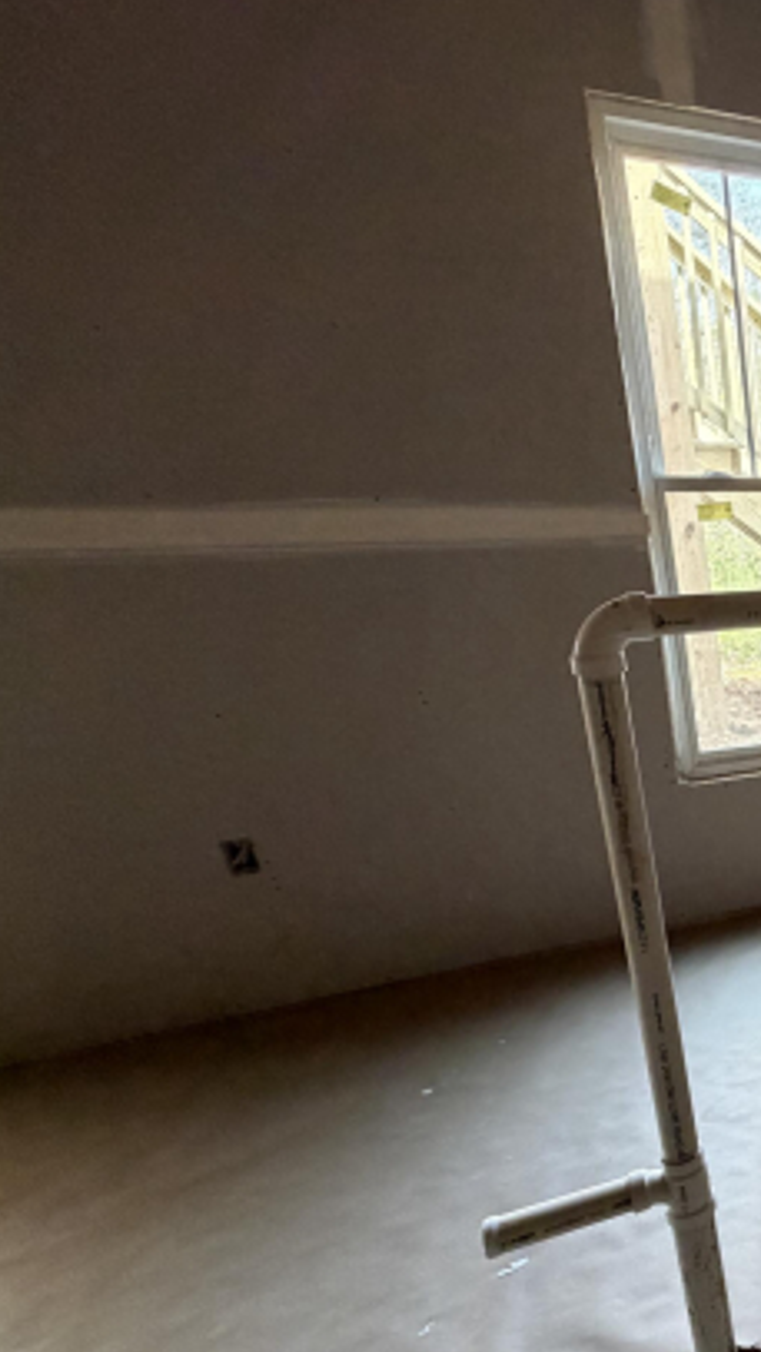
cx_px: 1088
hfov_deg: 30.5
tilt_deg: -20.0
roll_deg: -1.9
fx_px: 897
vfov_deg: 73.6
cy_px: 774
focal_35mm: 25
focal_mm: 2.22
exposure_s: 1/60
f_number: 2.2
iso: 400
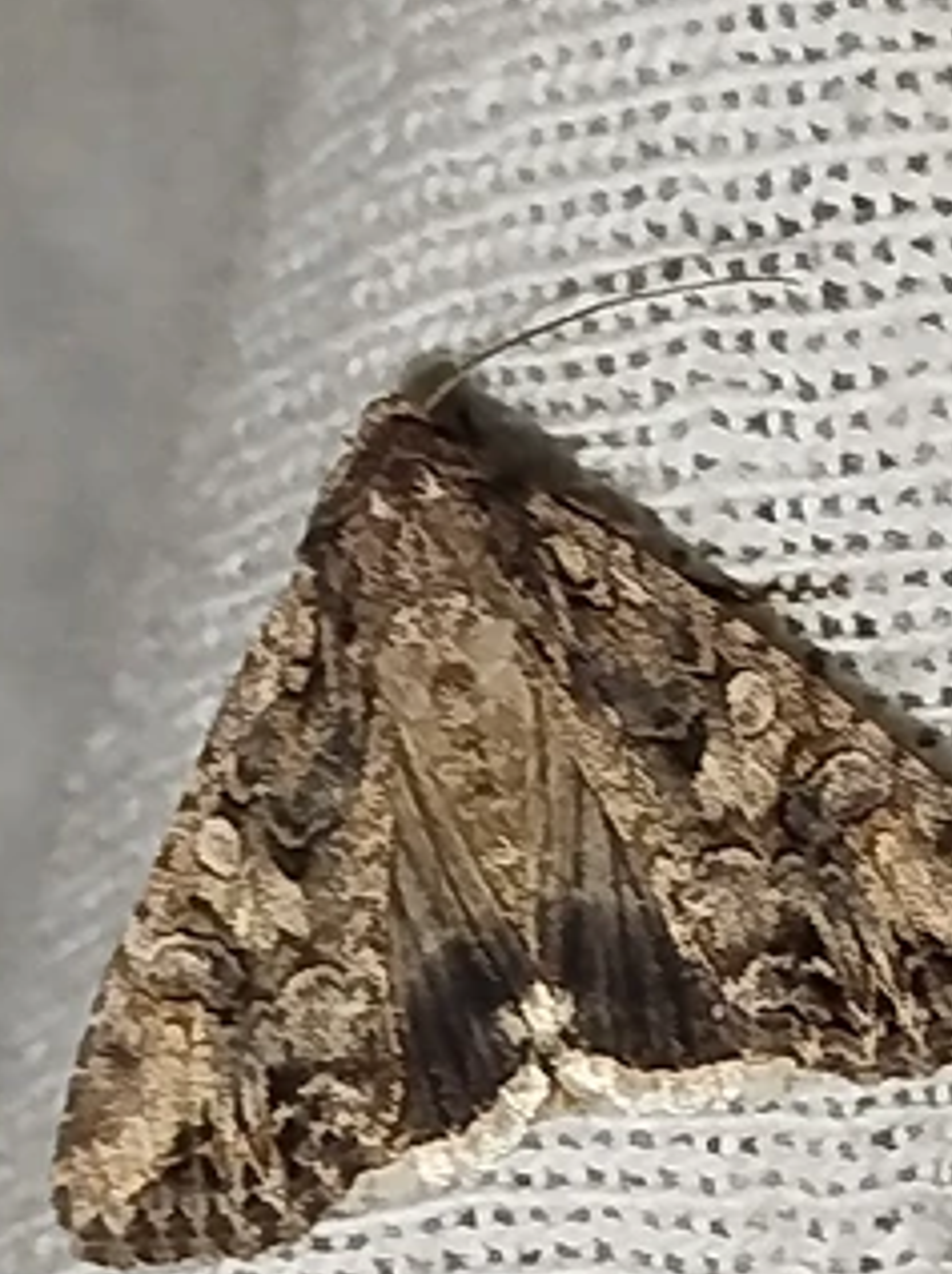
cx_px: 743
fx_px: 6908
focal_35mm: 188
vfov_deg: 10.5
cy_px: 1077
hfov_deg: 7.9
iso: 160
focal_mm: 5.31
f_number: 1.7
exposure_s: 1/50
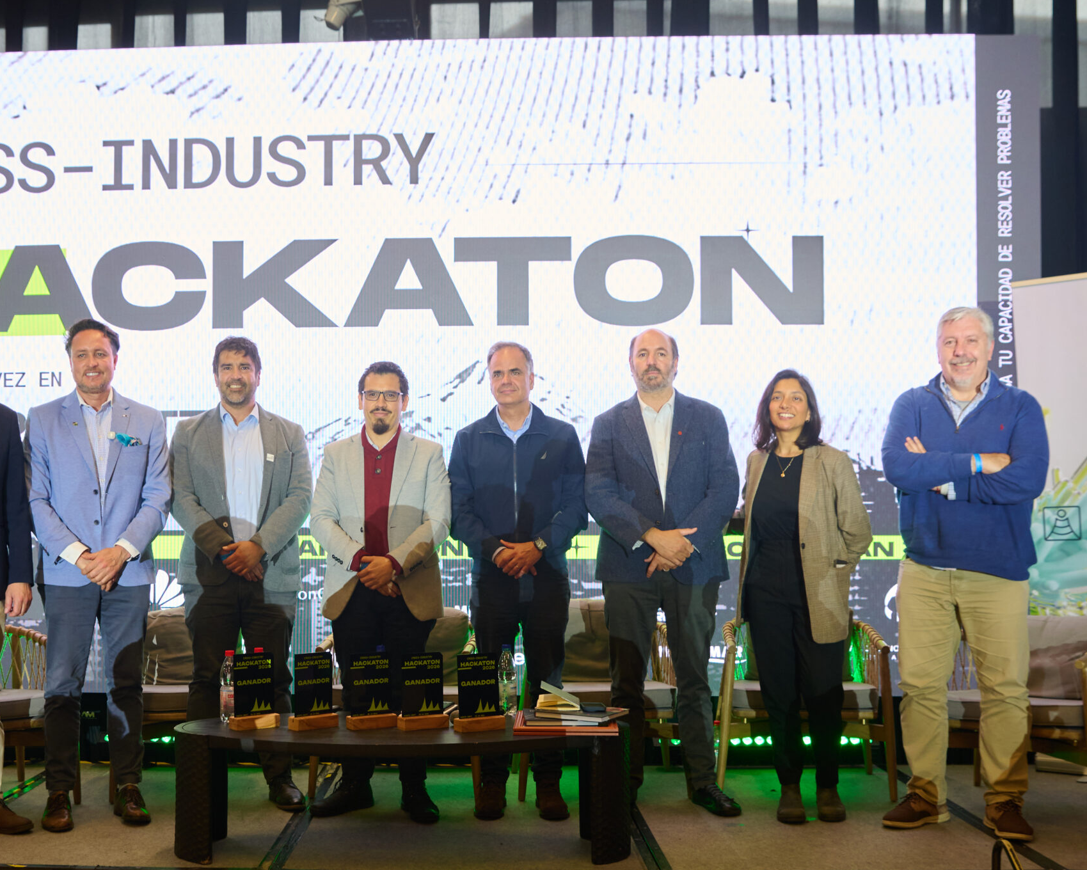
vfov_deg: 36.3
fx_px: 1319
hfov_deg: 44.5
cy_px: 540
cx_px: 422
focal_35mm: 41
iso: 800
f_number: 5.6
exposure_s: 1/64
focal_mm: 29
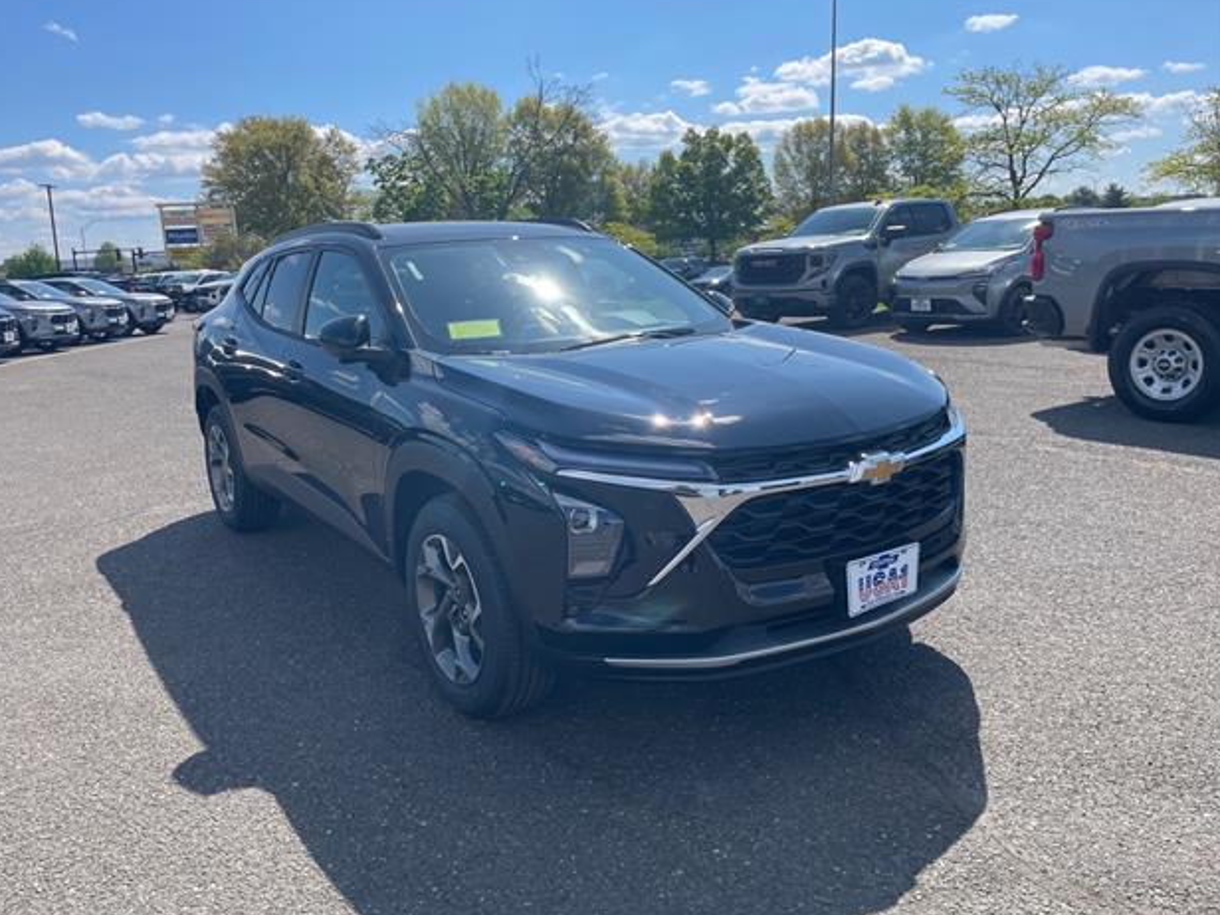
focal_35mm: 27
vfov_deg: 51.3
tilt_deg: -10.0
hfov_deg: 65.3
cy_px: 446
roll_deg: +3.5
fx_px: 952
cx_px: 592
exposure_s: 1/3040
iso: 32
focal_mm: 4.2
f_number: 1.6
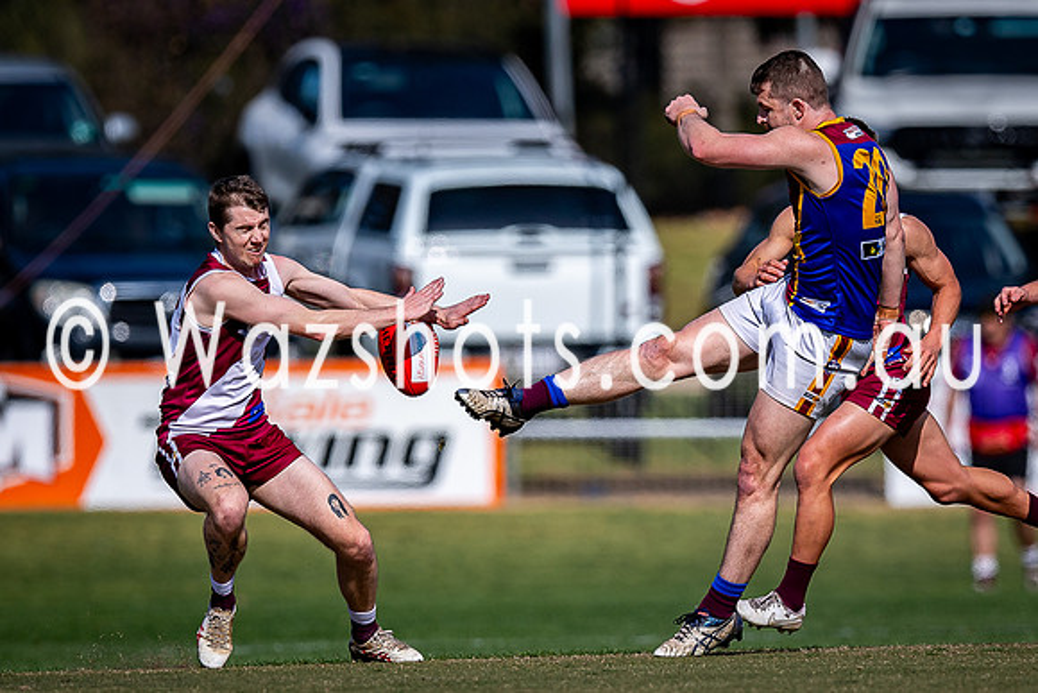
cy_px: 346
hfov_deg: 2.2
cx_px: 648
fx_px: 27435
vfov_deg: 1.4
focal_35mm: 951
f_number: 4
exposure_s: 1/2500
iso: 125
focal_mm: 500
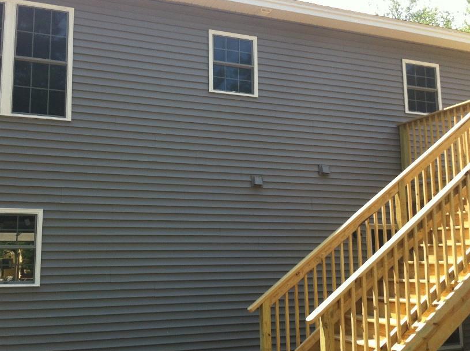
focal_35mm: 44
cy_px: 171
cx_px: 212
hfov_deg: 42.9
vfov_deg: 32.8
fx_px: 597
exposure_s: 1/525
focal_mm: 3.85
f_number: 2.8
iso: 80
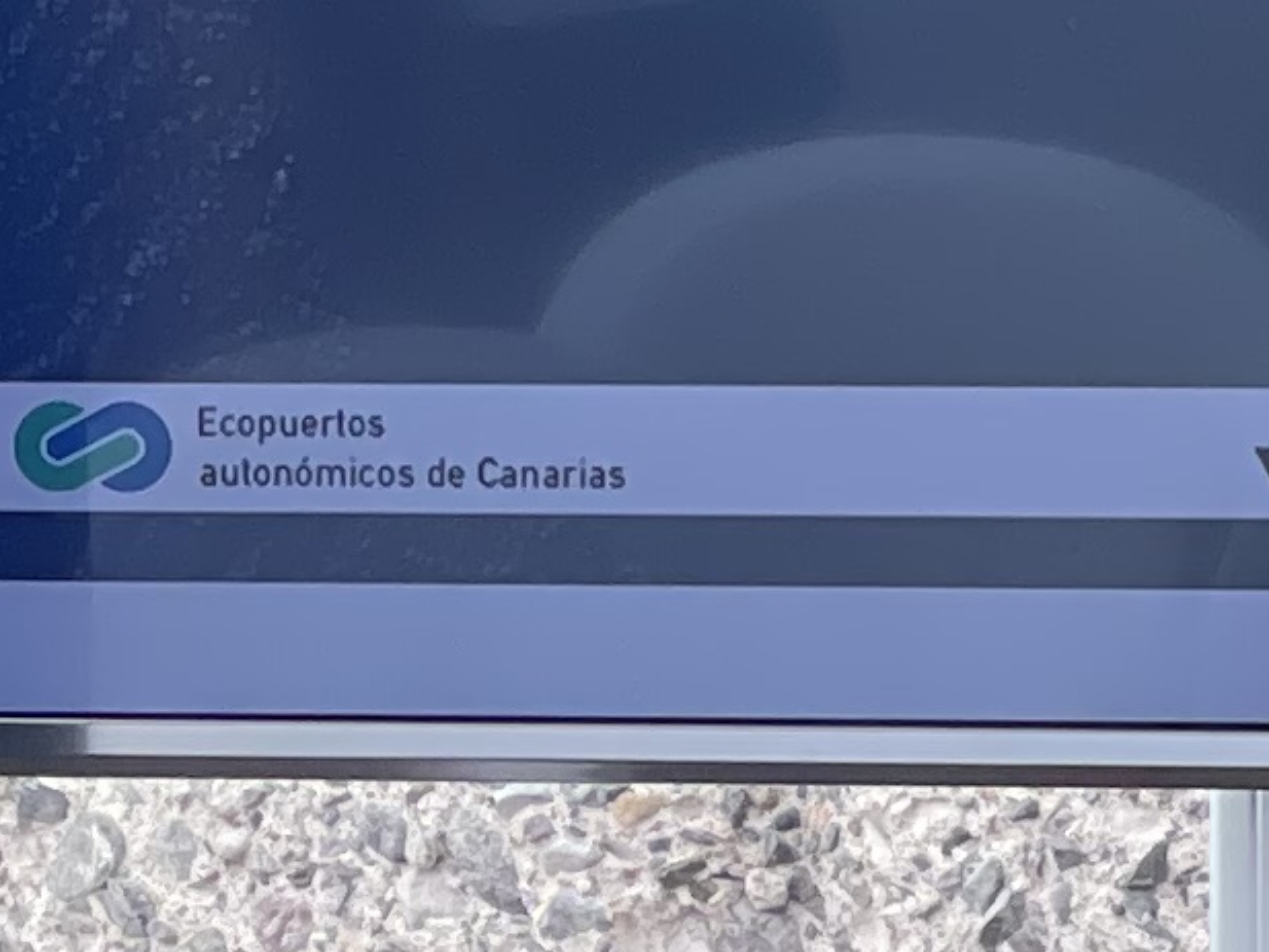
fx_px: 15327
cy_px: 160
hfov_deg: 4.7
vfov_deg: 3.6
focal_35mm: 418
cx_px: -963
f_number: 2.2
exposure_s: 1/244
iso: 25
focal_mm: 7.5
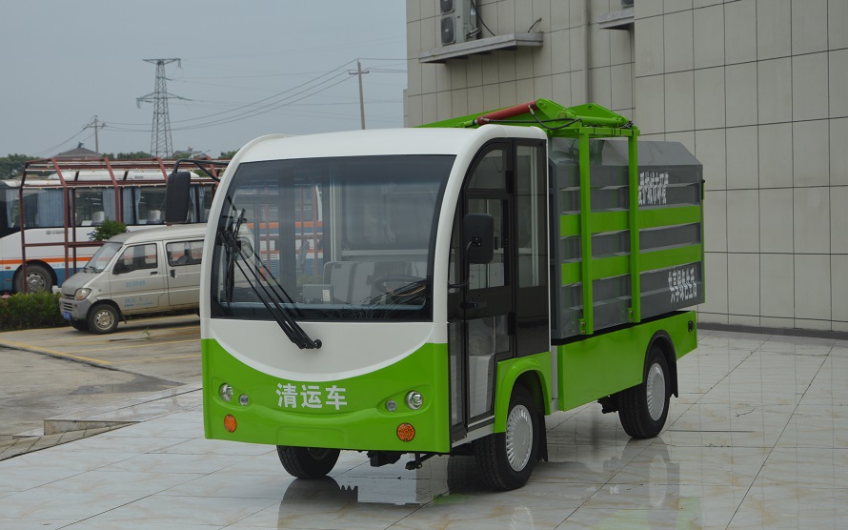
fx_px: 1606
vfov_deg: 18.7
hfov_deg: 29.6
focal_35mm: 70
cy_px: 270
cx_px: 422
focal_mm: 45
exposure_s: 1/200
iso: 100
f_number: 7.1
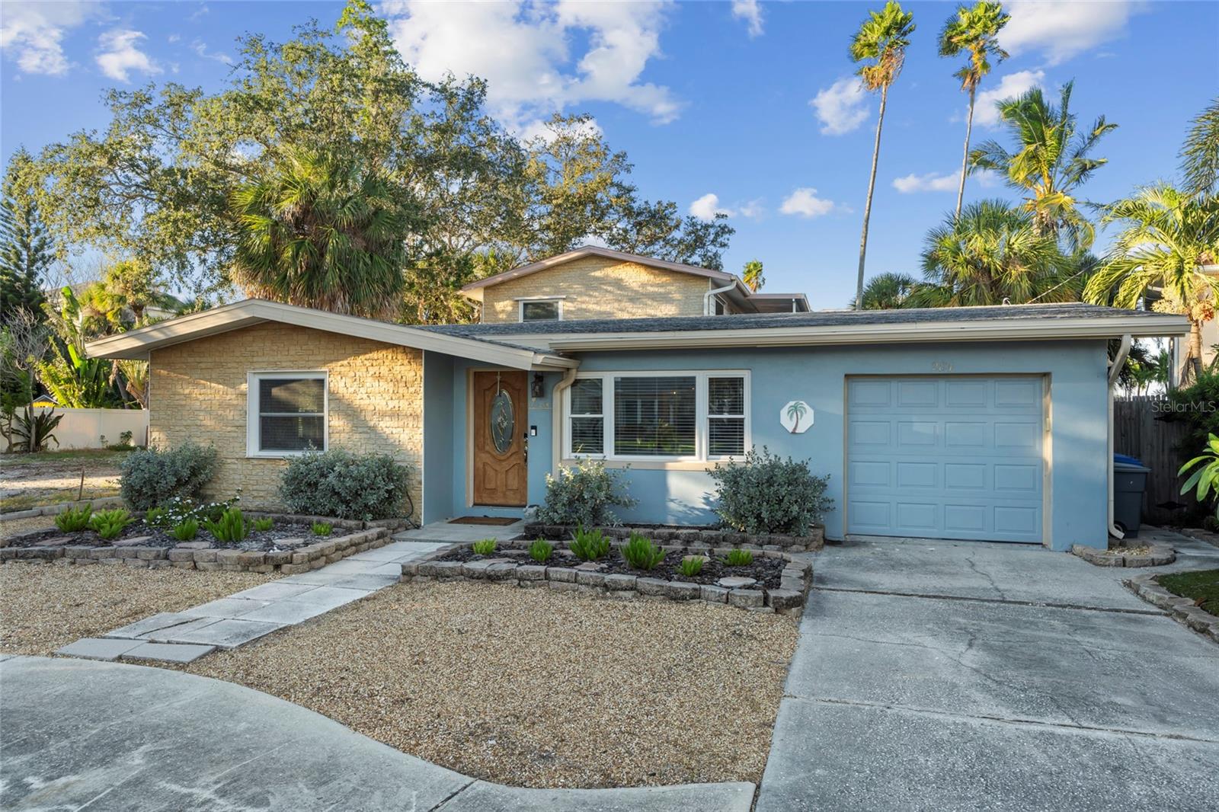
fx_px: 812
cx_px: 610
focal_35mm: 24
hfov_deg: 73.8
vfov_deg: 53.1
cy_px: 406
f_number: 9
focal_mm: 24
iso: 250
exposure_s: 1/30
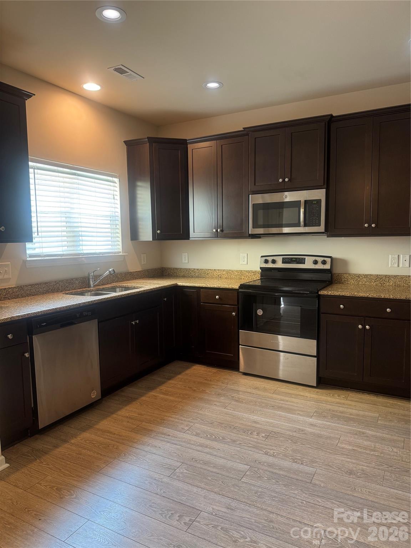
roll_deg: +1.0
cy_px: 274
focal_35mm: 24
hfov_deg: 56.8
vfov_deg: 71.6
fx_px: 380
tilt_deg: -6.7
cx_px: 206
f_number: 1.78
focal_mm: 6.76
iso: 160
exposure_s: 1/60
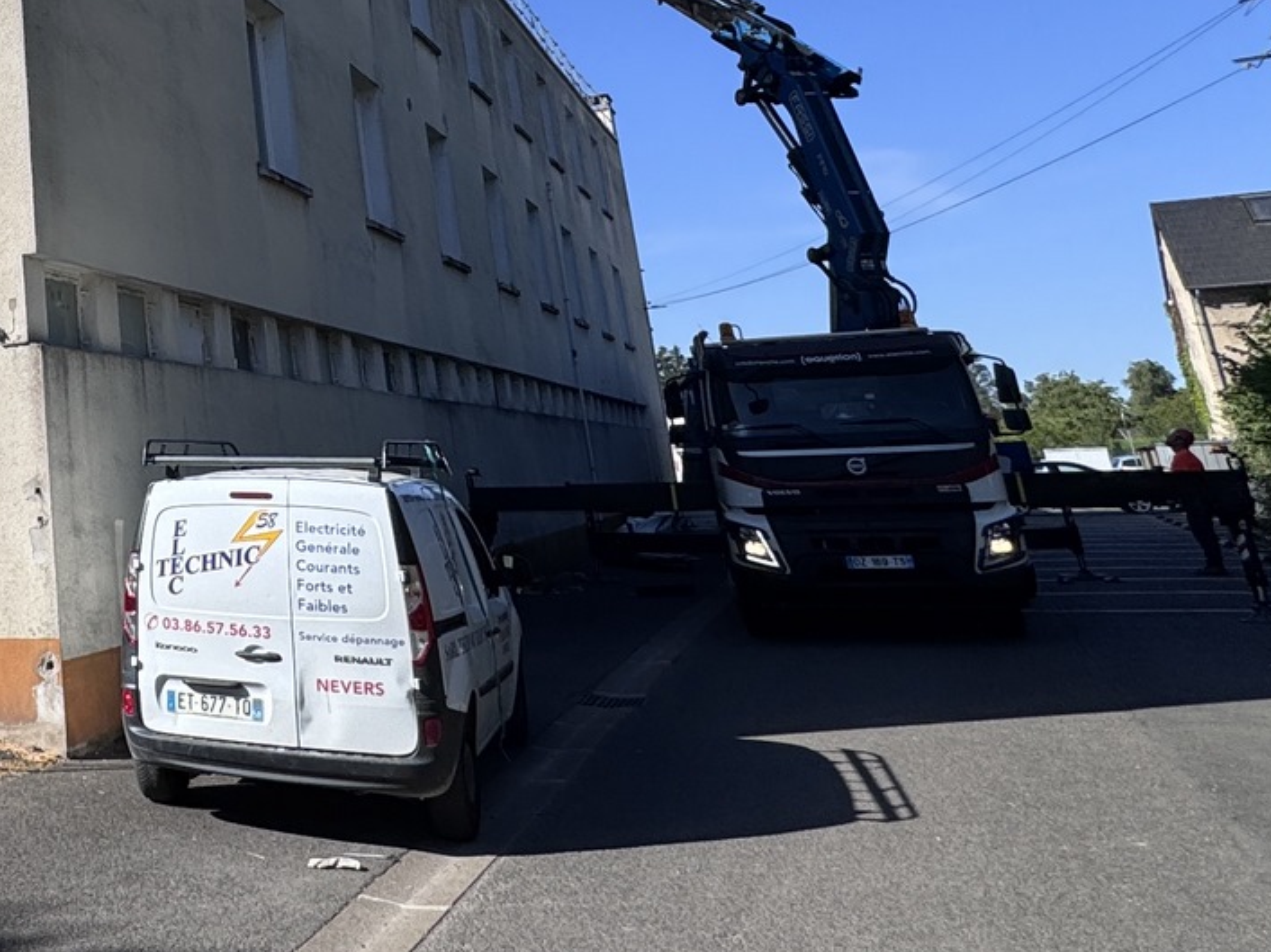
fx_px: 1468
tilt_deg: +17.2
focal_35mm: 40
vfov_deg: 33.7
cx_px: -146
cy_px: 63
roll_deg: +0.8
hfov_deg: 38.3
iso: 40
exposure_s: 1/2342
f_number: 2.2
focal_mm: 2.22
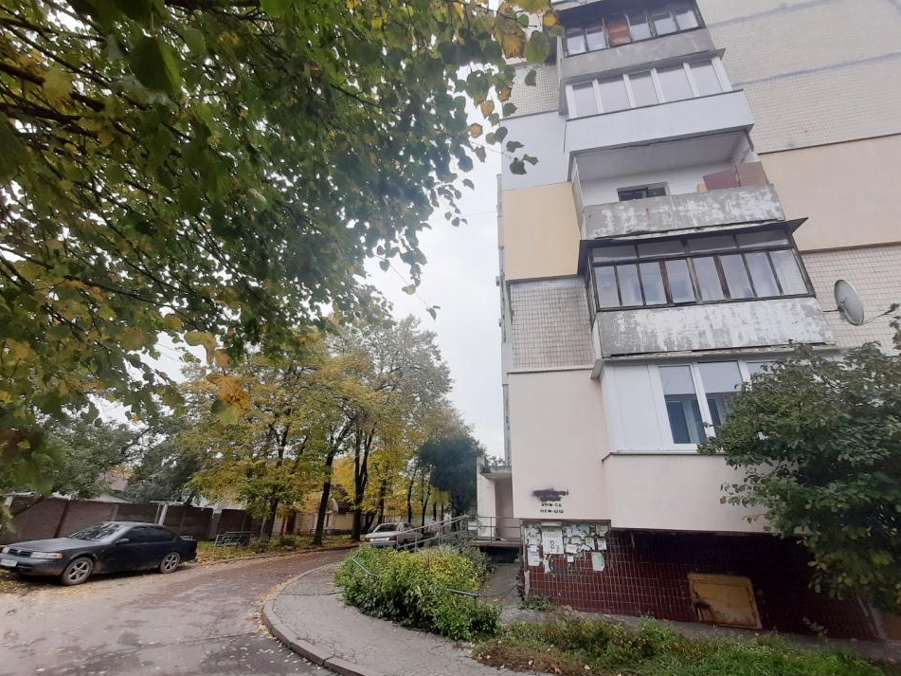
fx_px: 364
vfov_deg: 85.6
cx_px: 436
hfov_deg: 102.0
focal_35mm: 14
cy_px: 356
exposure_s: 1/248
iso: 40
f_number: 2.2
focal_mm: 1.42
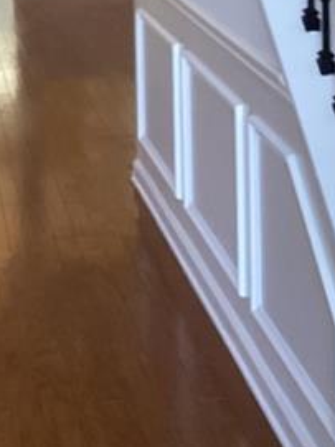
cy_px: -124
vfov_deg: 20.5
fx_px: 1136
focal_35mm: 88
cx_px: -61
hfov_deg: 16.1
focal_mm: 3.3
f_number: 2.4
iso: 100
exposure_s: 1/60
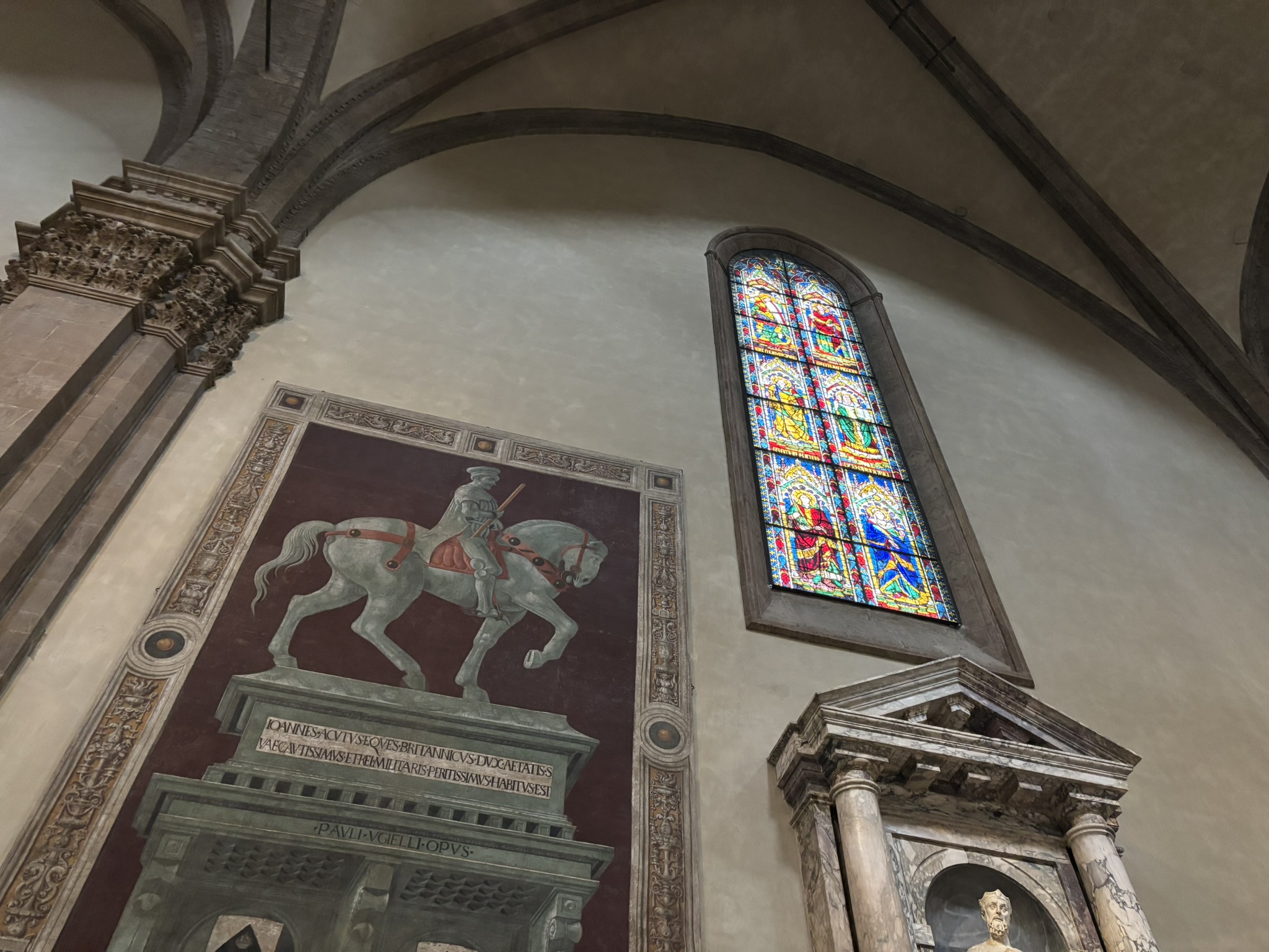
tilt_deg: +50.6
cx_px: 634
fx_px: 953
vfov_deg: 53.1
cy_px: 476
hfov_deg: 67.3
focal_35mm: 26
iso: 320
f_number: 1.6
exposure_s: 1/50
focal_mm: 5.96
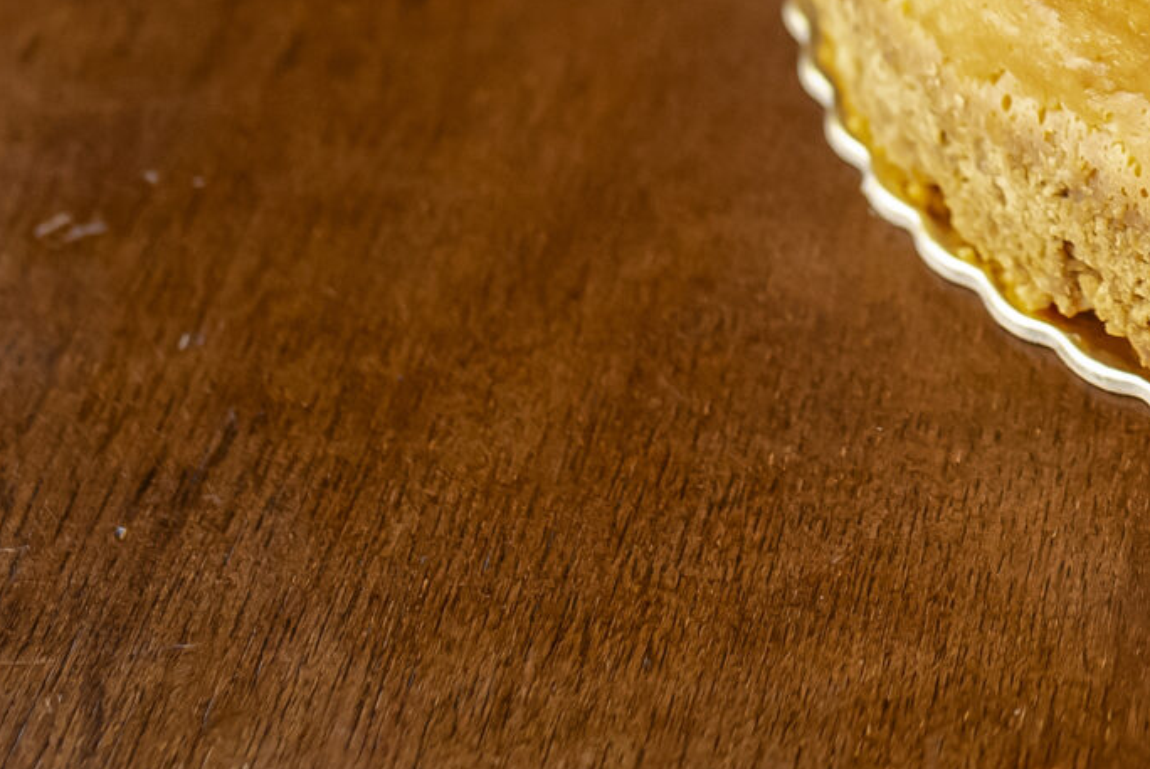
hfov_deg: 13.9
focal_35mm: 131
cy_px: -384
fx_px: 4187
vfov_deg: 10.1
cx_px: 2090
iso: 800
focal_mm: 35
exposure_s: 1/160
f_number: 3.5
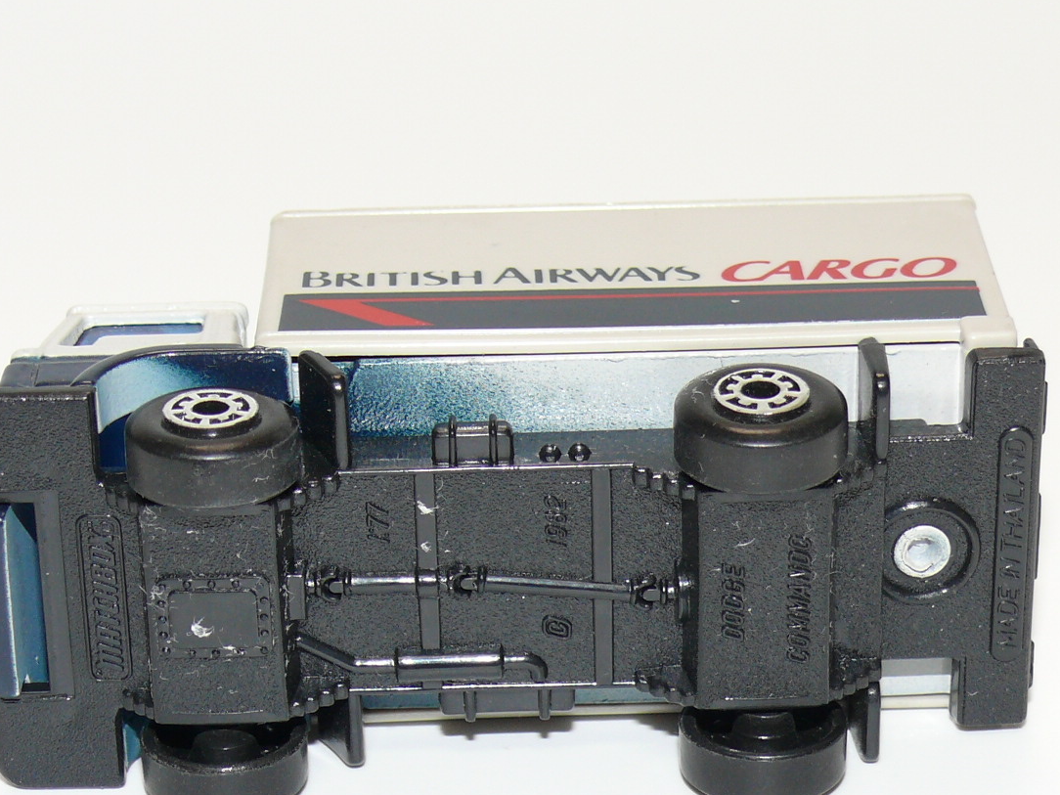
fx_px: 3705
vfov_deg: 12.2
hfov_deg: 16.3
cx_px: 503
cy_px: 472
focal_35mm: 121
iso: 100
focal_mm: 12
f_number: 4
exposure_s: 1/30
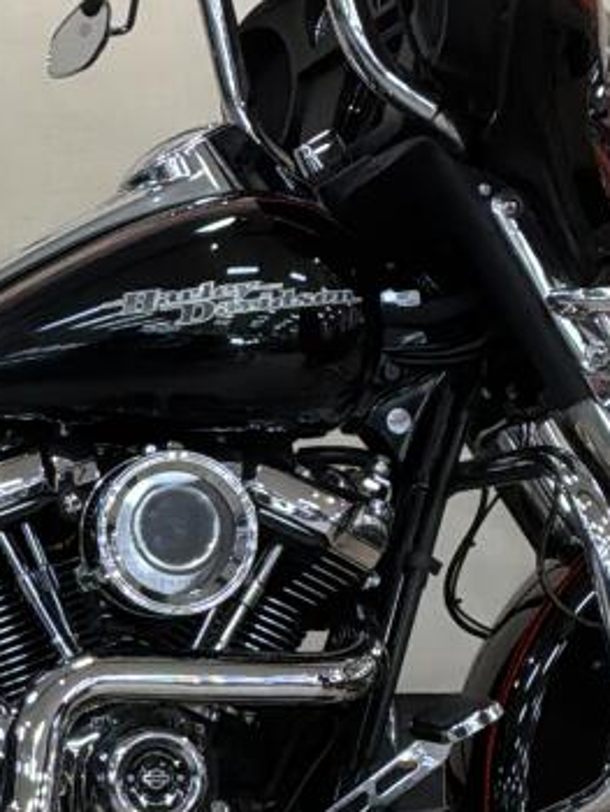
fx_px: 2816
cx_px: -82
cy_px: 531
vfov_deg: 16.4
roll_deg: -1.3
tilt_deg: -8.9
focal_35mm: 120
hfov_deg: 12.1
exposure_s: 1/60
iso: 100
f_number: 1.8
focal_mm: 3
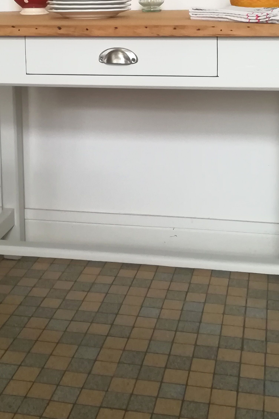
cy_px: 68
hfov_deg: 24.6
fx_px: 639
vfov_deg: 34.8
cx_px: 122
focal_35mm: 55
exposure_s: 1/24
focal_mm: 3.83
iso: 400
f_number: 2.2
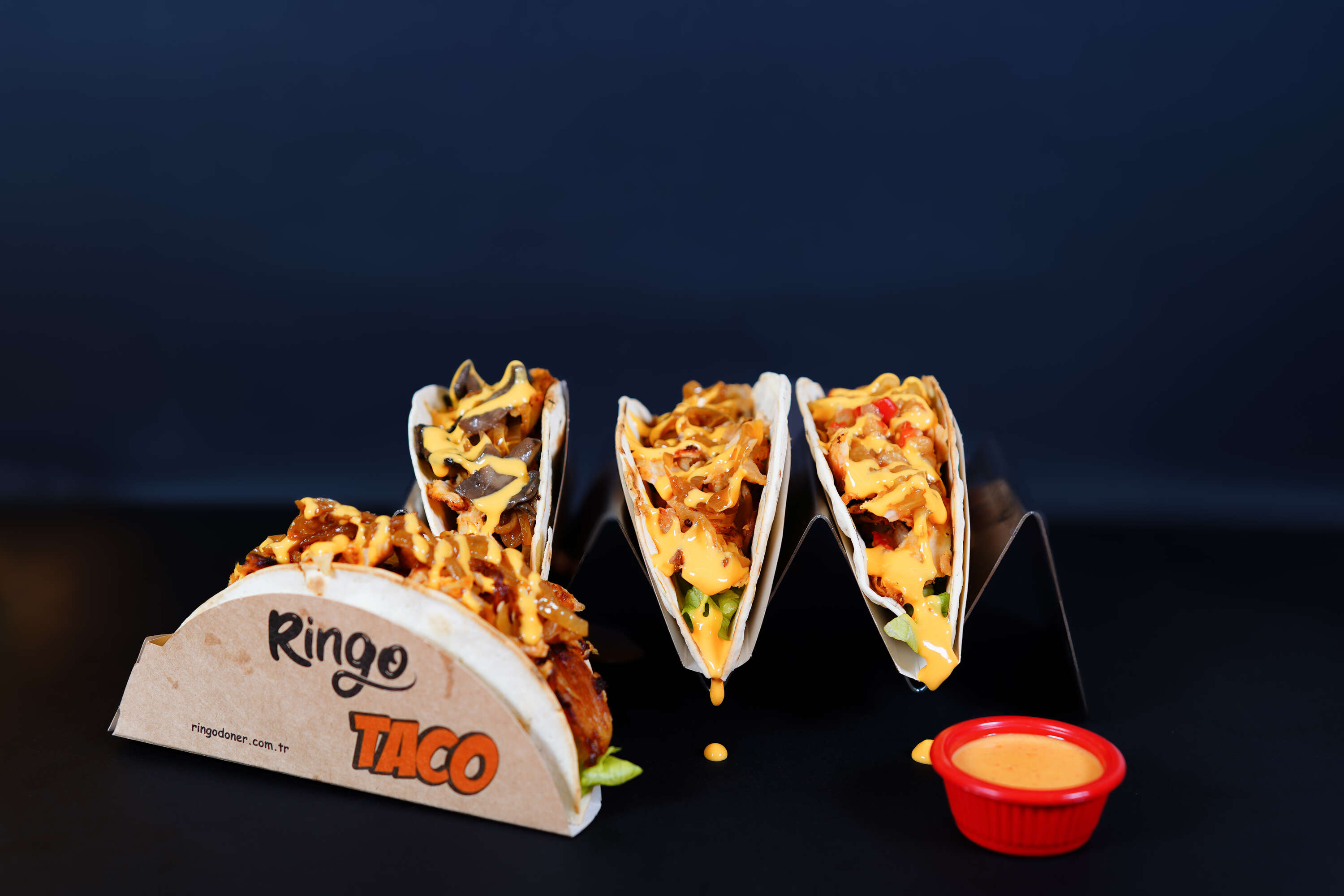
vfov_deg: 27.0
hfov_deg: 39.6
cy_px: 448
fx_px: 1867
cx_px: 672
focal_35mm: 50
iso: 100
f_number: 2.8
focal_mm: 50
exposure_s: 1/200
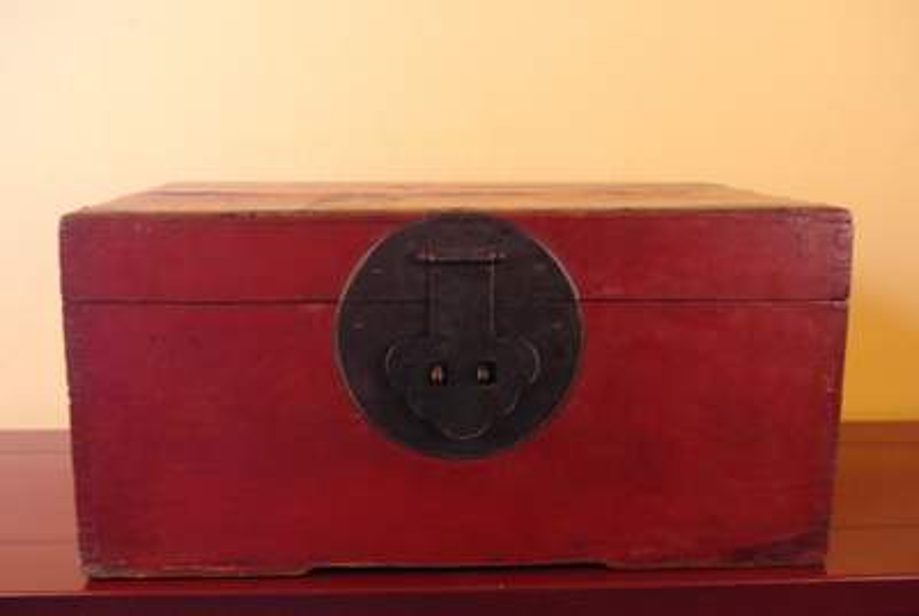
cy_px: 308
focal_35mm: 39
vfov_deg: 34.3
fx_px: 997
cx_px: 460
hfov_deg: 49.5
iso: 1600
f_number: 5.6
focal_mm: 26.25
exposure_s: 1/20
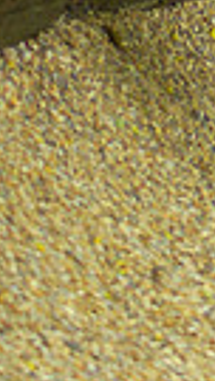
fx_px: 2914
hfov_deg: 4.2
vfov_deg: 7.4
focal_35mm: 288
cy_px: -209
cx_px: 402
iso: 125
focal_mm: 55
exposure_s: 1/500
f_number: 4
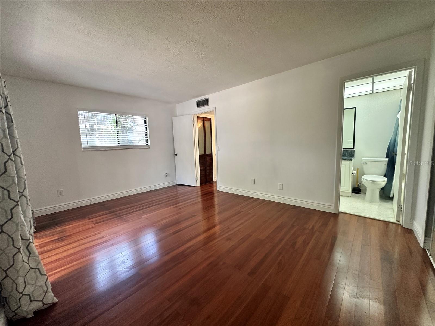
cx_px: 218
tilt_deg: -7.0
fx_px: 176
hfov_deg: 102.1
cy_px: 163
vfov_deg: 85.7
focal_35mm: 14
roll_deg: +2.3
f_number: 2.2
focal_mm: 2.22
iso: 250
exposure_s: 1/120
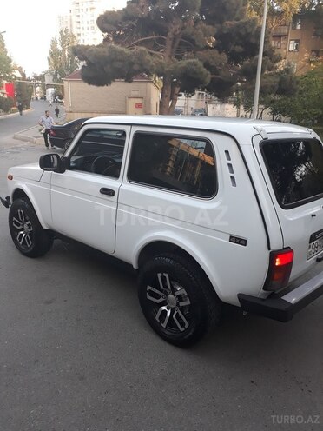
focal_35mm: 27
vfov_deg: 65.3
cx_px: 162
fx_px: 336
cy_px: 216
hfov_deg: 51.4
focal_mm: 3.6
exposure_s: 1/100
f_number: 1.9
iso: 50
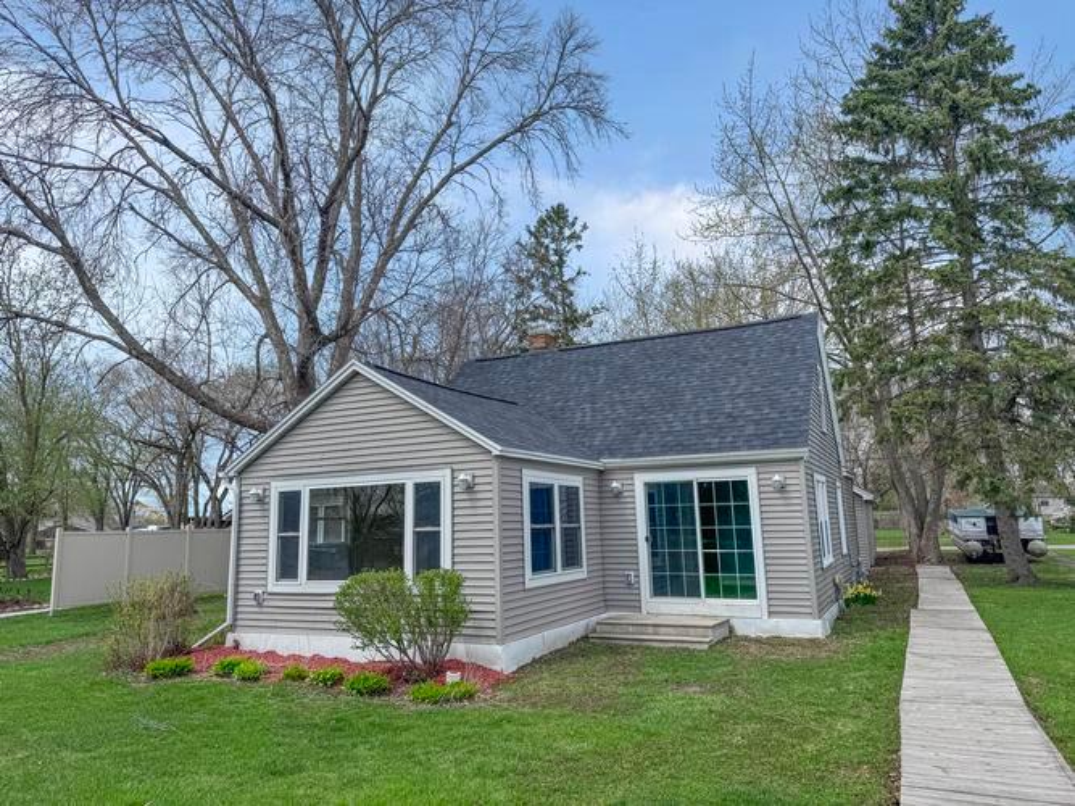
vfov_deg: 56.8
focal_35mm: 24
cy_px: 403
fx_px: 745
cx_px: 538
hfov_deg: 71.6
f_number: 1.78
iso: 80
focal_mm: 6.76
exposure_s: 1/4608
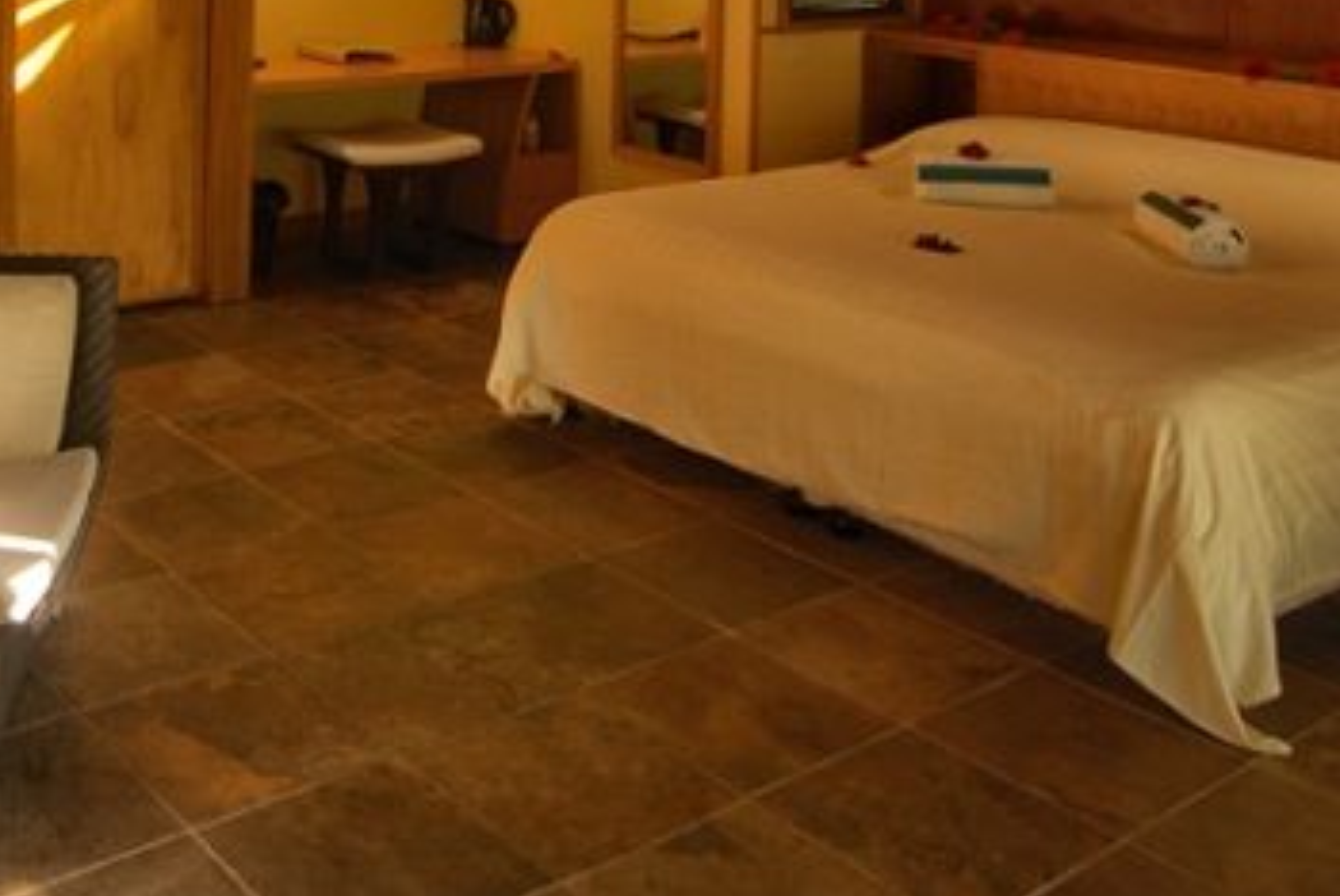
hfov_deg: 45.4
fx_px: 1527
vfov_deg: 28.8
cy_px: -149
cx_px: 302
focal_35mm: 41
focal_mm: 14
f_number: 8
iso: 200
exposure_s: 1/25
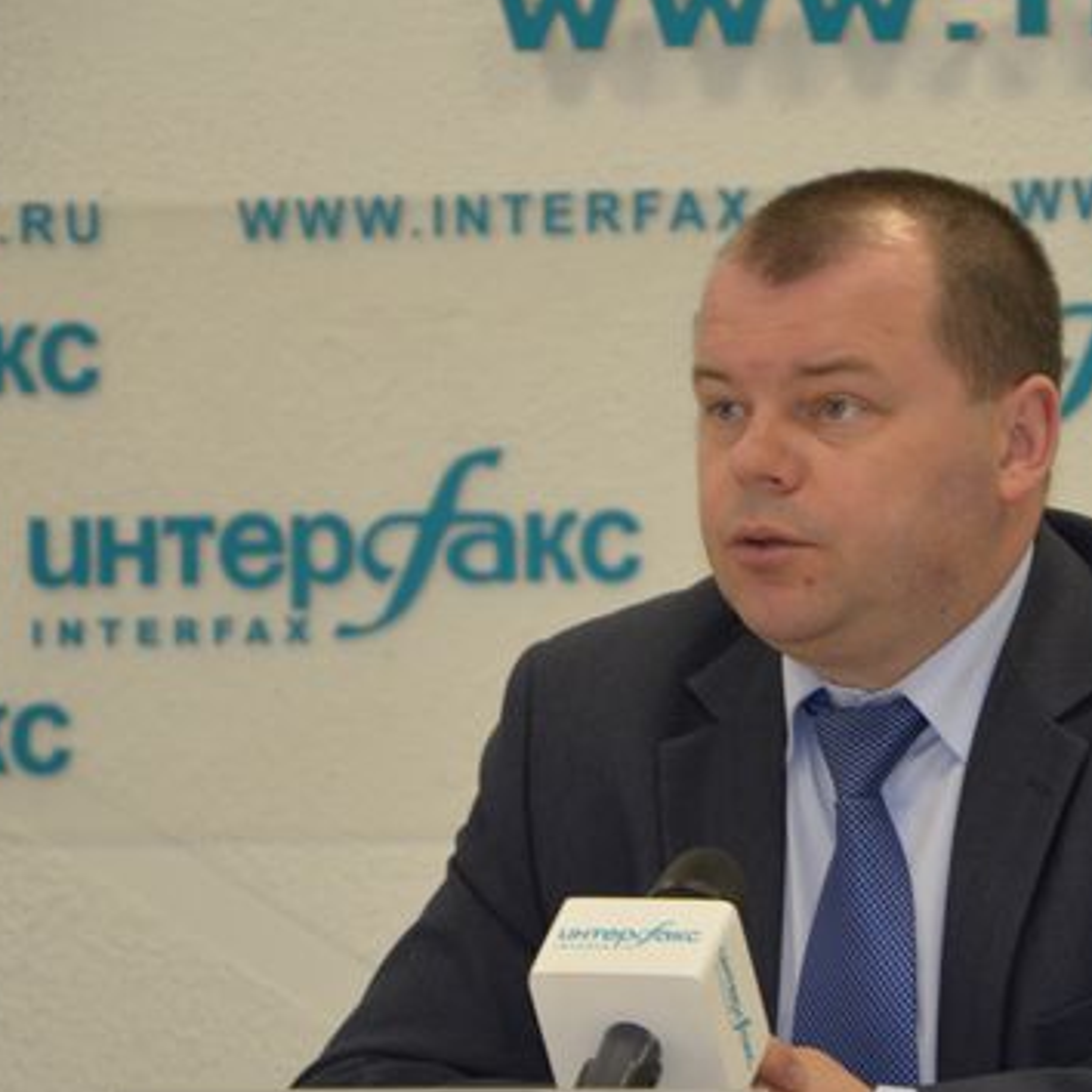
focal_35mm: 266
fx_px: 9488
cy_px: 617
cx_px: 891
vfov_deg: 6.6
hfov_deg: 6.6
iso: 450
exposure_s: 1/30
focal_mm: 105
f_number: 5.6
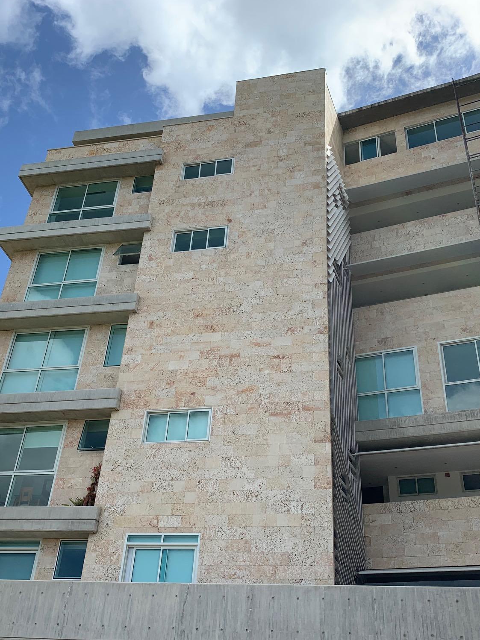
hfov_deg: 40.7
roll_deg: -5.3
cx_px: 246
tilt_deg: +31.6
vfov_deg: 52.6
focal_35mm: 35
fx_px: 647
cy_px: 320
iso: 25
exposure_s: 1/1560
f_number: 1.8
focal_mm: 4.25
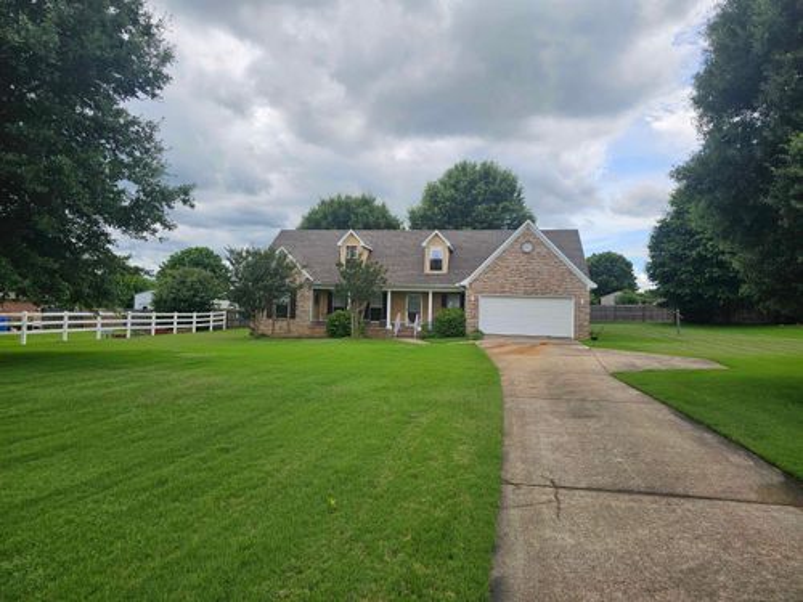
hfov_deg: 73.9
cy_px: 301
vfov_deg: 58.9
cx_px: 402
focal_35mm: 23
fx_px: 534
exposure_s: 1/547
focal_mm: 6.3
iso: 10
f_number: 1.7
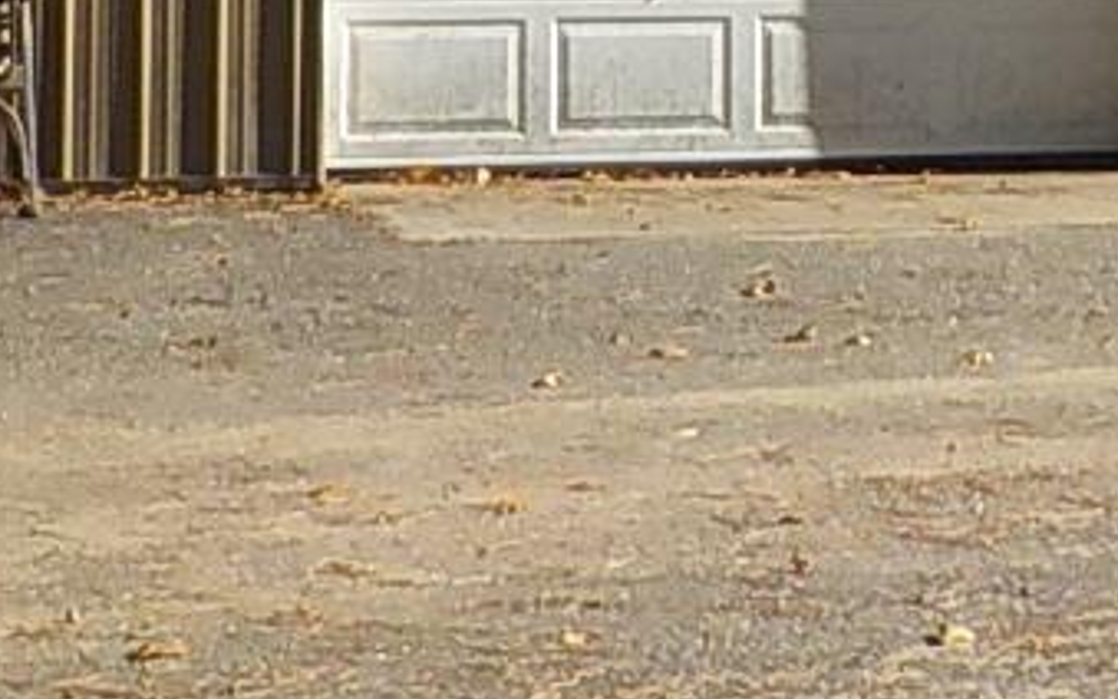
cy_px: -518
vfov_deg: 8.4
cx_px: 983
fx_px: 4571
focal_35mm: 150
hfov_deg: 13.8
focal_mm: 4.1
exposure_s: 1/800
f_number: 3.3
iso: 125
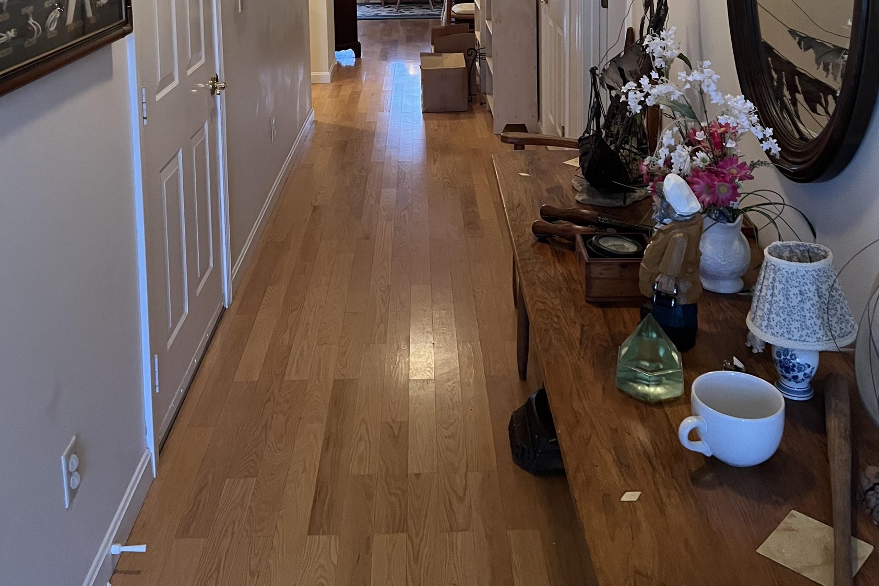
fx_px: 903
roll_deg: +0.8
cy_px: -6
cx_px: 436
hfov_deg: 51.9
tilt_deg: -7.6
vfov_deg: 32.9
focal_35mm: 37
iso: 400
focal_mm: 5.1
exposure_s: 1/60
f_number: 1.6
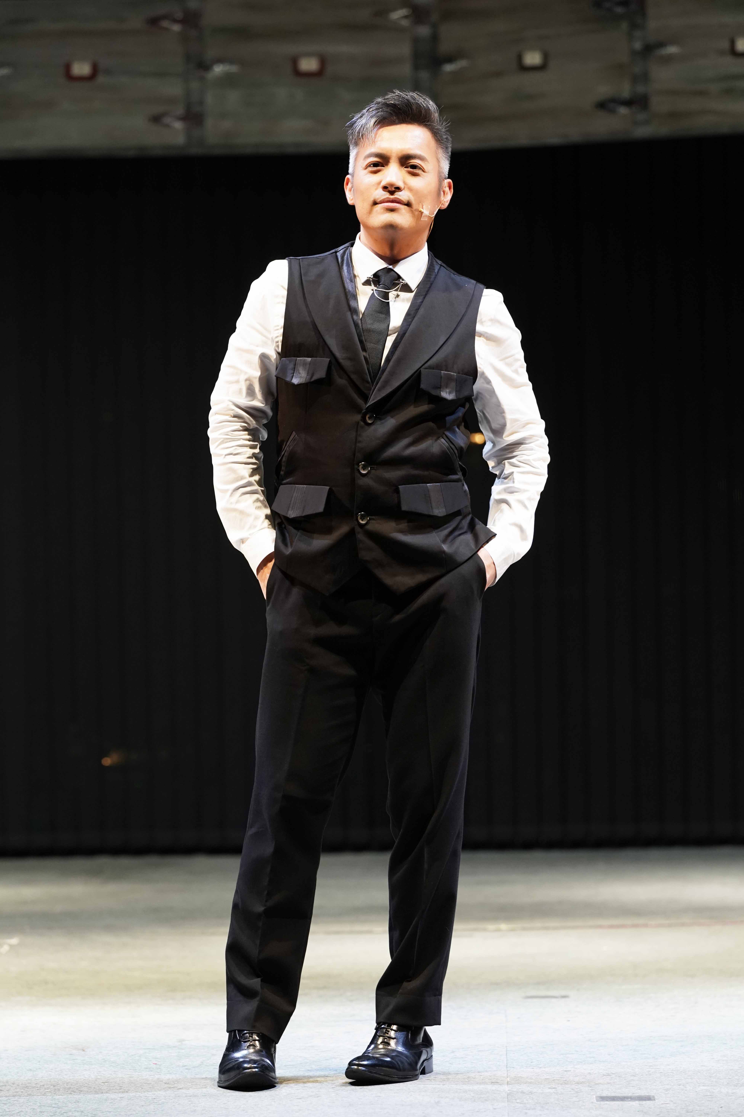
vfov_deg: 12.2
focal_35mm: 168
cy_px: 558
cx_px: 372
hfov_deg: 8.2
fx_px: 5208
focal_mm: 168
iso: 2000
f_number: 4.5
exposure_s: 1/125
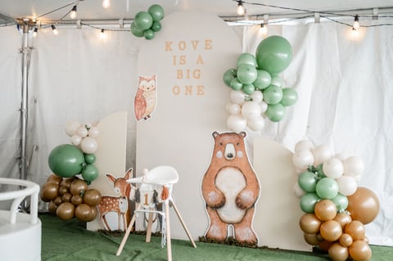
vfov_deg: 26.9
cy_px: 130
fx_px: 545
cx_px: 196
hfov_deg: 39.6
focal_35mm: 50
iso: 250
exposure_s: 1/320
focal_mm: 50
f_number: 1.2
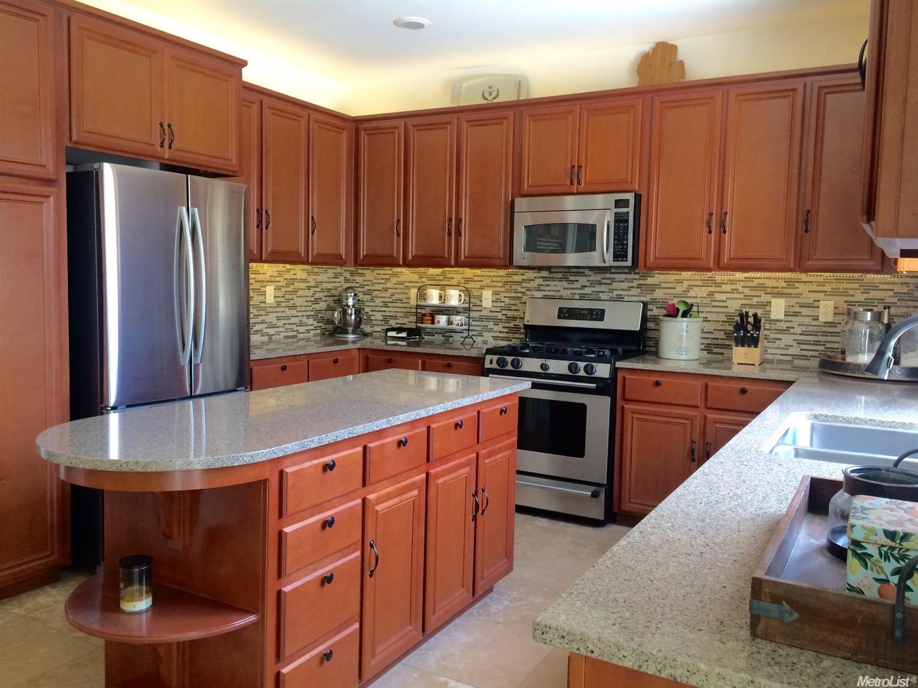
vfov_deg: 48.2
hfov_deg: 61.7
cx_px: 459
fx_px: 769
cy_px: 344
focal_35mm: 29
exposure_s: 1/30
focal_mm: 4.15
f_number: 2.2
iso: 80
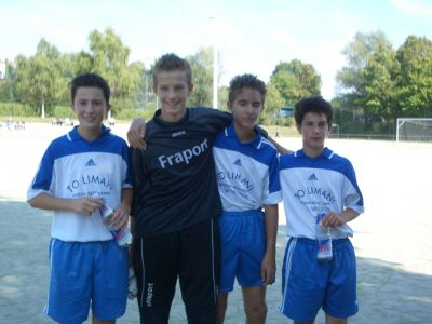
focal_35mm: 49
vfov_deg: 29.7
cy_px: 162
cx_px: 216
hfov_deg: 38.9
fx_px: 612
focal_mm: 8.2
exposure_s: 1/320
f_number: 3.1
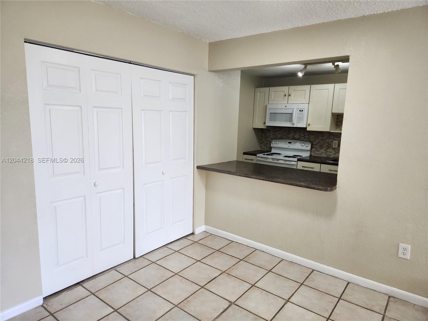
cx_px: 214
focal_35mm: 23
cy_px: 160
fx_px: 284
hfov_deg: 73.9
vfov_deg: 58.9
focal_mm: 5.4
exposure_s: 1/180
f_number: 1.8
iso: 125
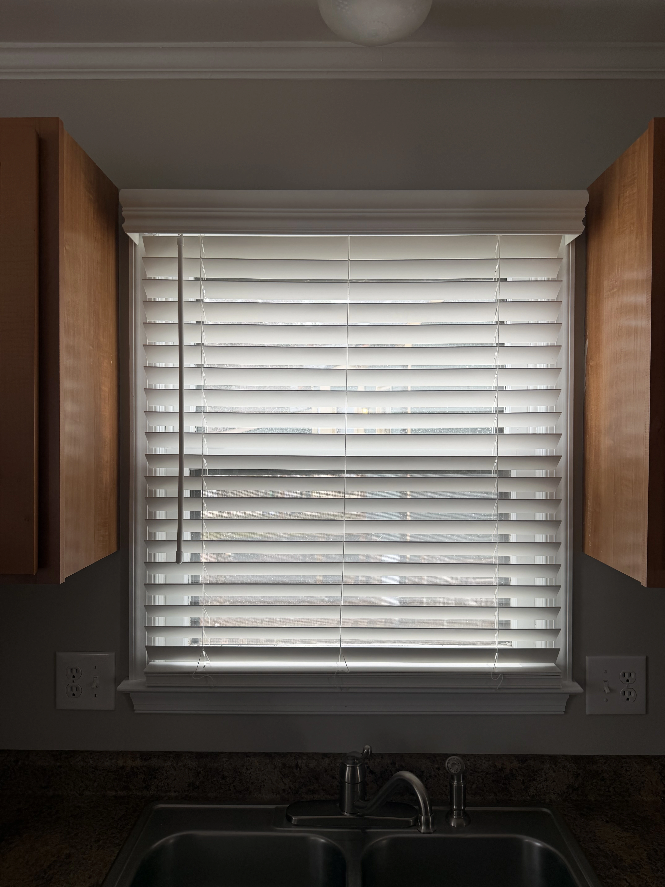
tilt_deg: +1.9
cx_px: 332
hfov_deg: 56.8
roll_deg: -0.8
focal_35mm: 24
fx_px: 615
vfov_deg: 71.6
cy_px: 444
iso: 64
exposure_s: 1/167
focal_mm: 6.76
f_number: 1.78
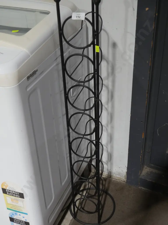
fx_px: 324
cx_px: 84
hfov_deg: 29.1
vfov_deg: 38.2
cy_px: 112
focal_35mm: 50
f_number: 5.3
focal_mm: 25
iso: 800
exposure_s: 1/60
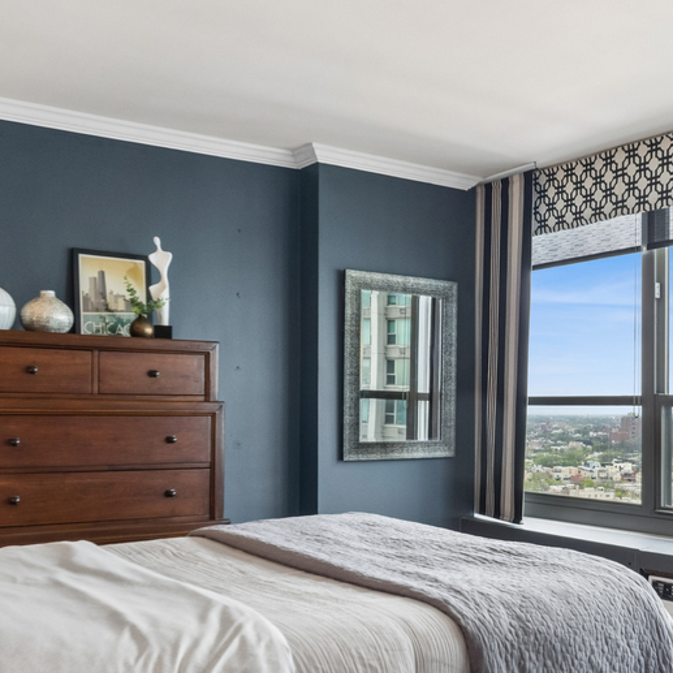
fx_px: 880
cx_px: 555
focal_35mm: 40
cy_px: 400
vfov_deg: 41.7
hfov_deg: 39.9
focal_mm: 10
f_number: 8
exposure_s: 1/25
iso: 400
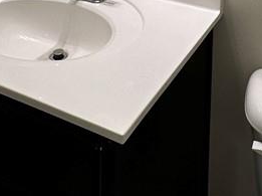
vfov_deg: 20.0
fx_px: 416
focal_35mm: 55
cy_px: -147
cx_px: 171
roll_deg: -1.9
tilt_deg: -4.6
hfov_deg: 34.7
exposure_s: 1/120
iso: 80
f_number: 2.2
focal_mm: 2.22
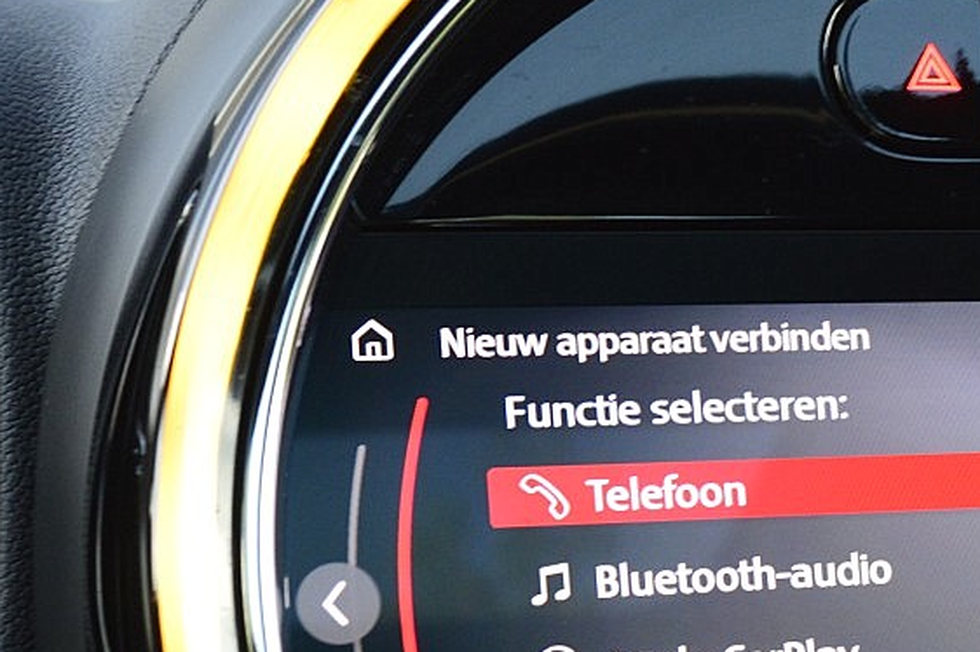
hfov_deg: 19.2
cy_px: 570
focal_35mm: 104
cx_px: 936
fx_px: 2829
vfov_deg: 13.1
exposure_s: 1/60
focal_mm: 24
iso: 800
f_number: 7.1
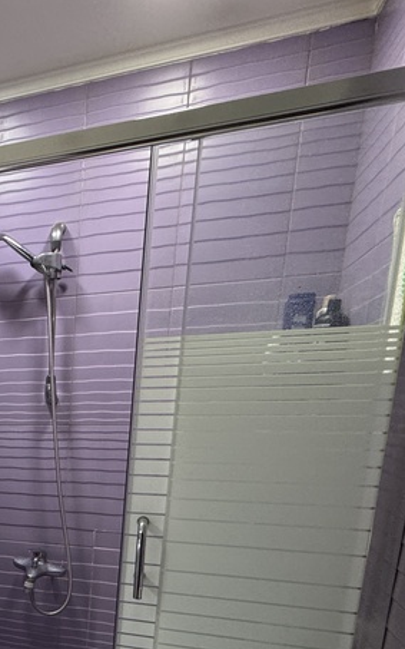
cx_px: -104
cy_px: 539
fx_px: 583
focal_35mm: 33
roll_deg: +1.4
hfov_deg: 31.0
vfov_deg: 53.4
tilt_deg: -11.7
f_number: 2.2
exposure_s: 1/50
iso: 200
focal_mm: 2.22
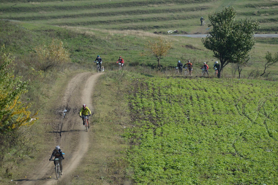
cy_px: 92
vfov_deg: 4.6
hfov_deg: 6.9
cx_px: 139
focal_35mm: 300
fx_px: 2315
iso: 800
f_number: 9
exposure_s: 1/2000
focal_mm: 200
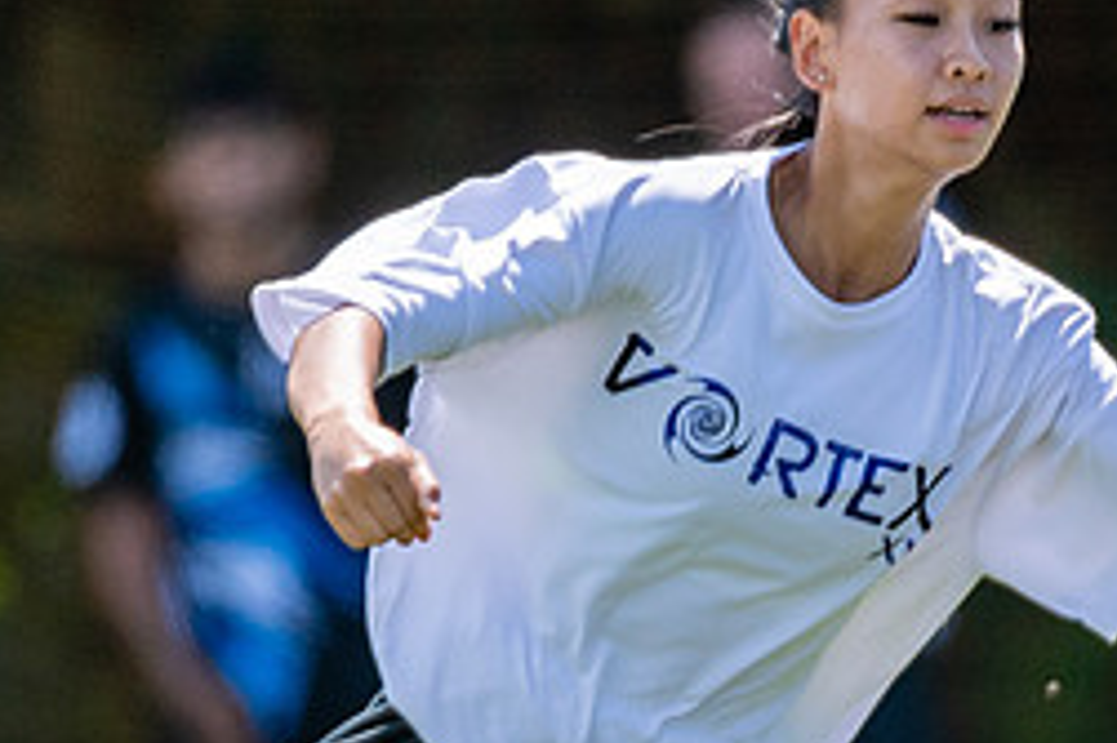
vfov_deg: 0.6
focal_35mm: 2336
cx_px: 1381
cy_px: 1100
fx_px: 72431
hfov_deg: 0.9
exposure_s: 1/1600
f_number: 4
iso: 360
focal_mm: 400
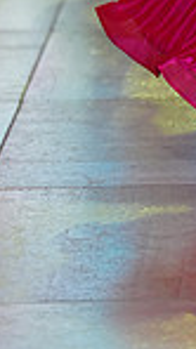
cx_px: 431
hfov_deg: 2.1
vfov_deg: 3.8
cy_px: -321
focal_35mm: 568
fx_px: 5260
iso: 1250
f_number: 2.8
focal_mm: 138
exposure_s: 1/500
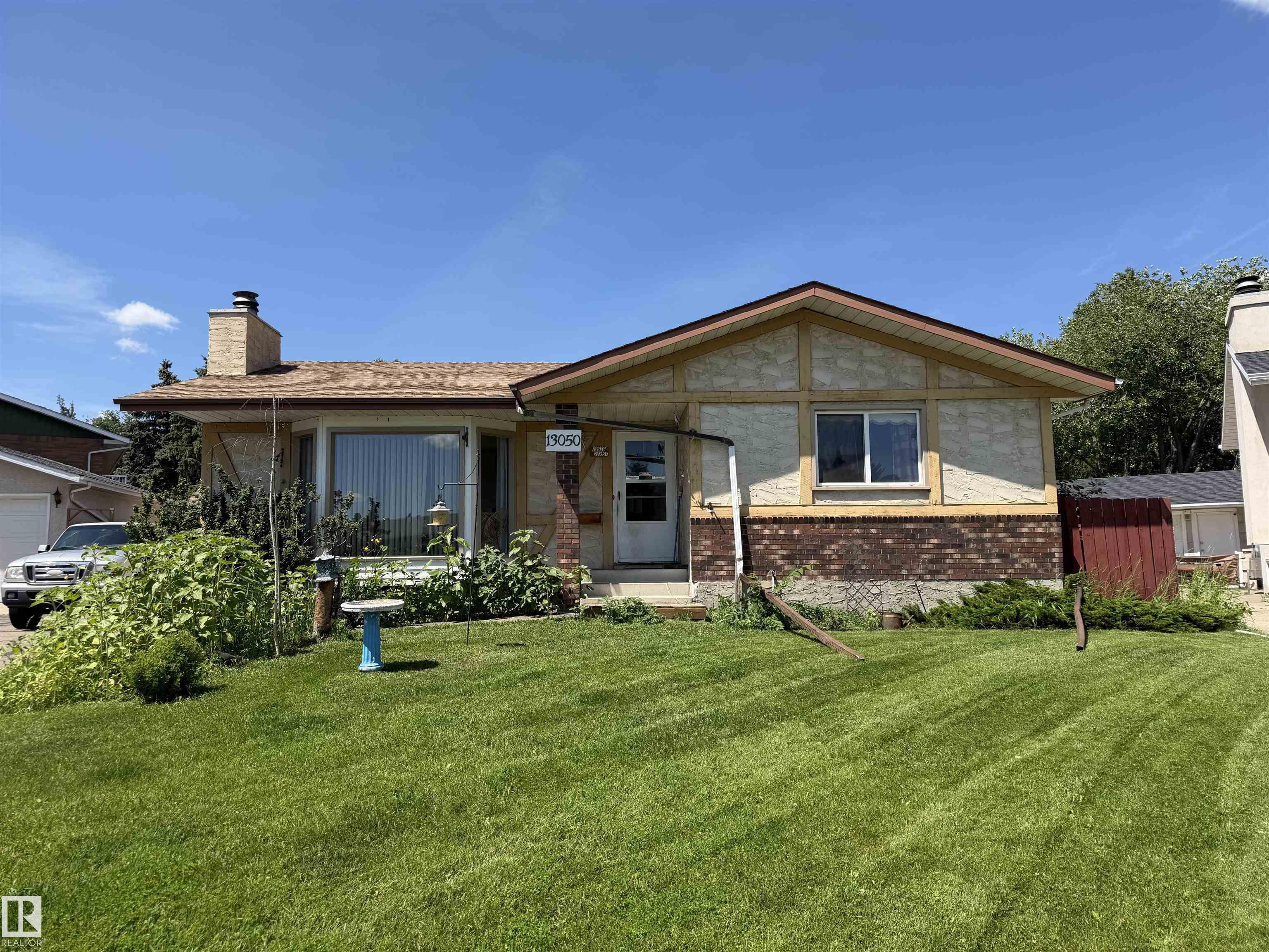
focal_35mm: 24
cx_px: 634
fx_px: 880
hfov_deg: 71.6
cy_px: 476
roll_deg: +0.7
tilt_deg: +5.7
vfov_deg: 56.8
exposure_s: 1/3584
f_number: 1.78
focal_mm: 6.76
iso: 80
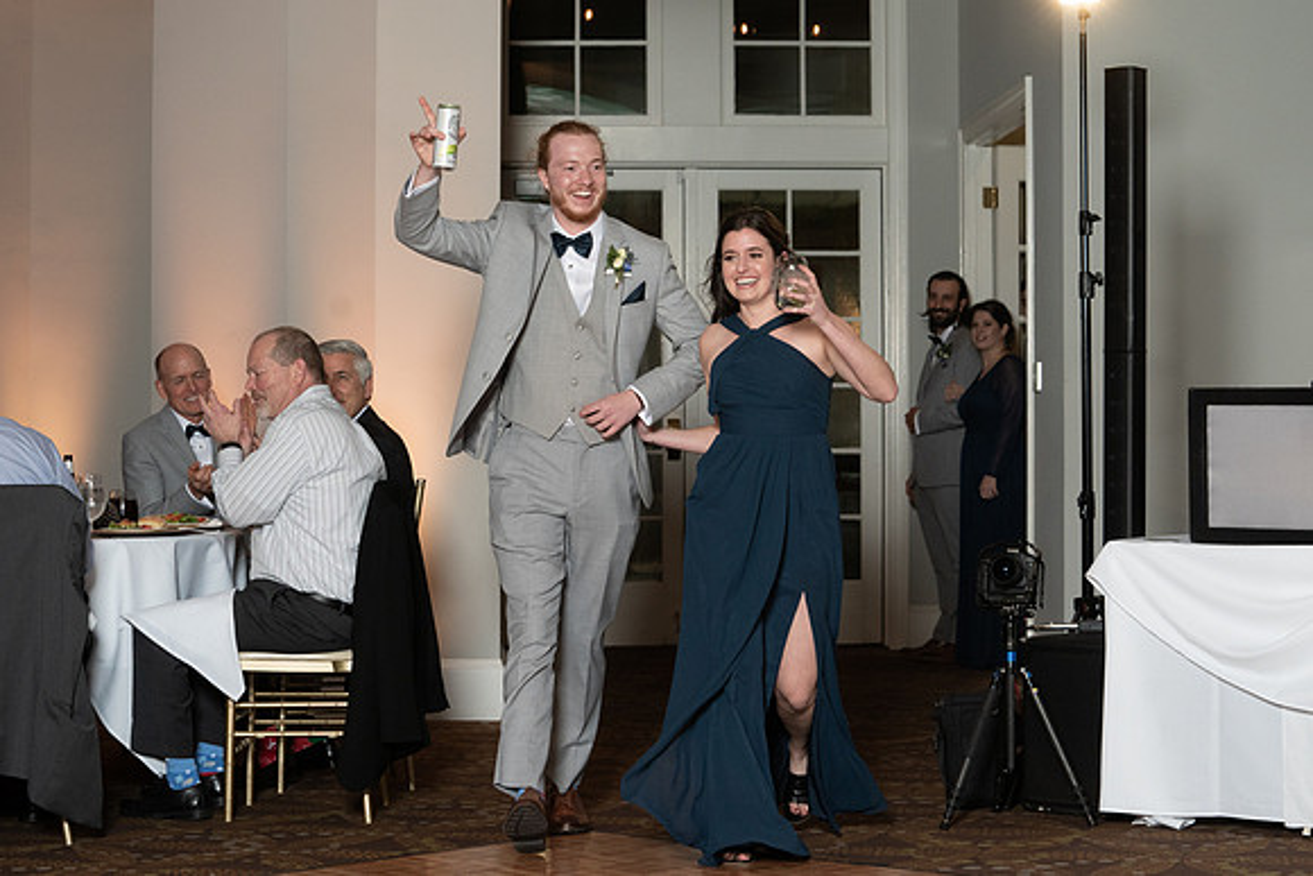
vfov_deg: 17.7
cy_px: 446
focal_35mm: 77
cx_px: 699
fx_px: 2813
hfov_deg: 26.3
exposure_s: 1/200
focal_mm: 72
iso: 2000
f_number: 5.6
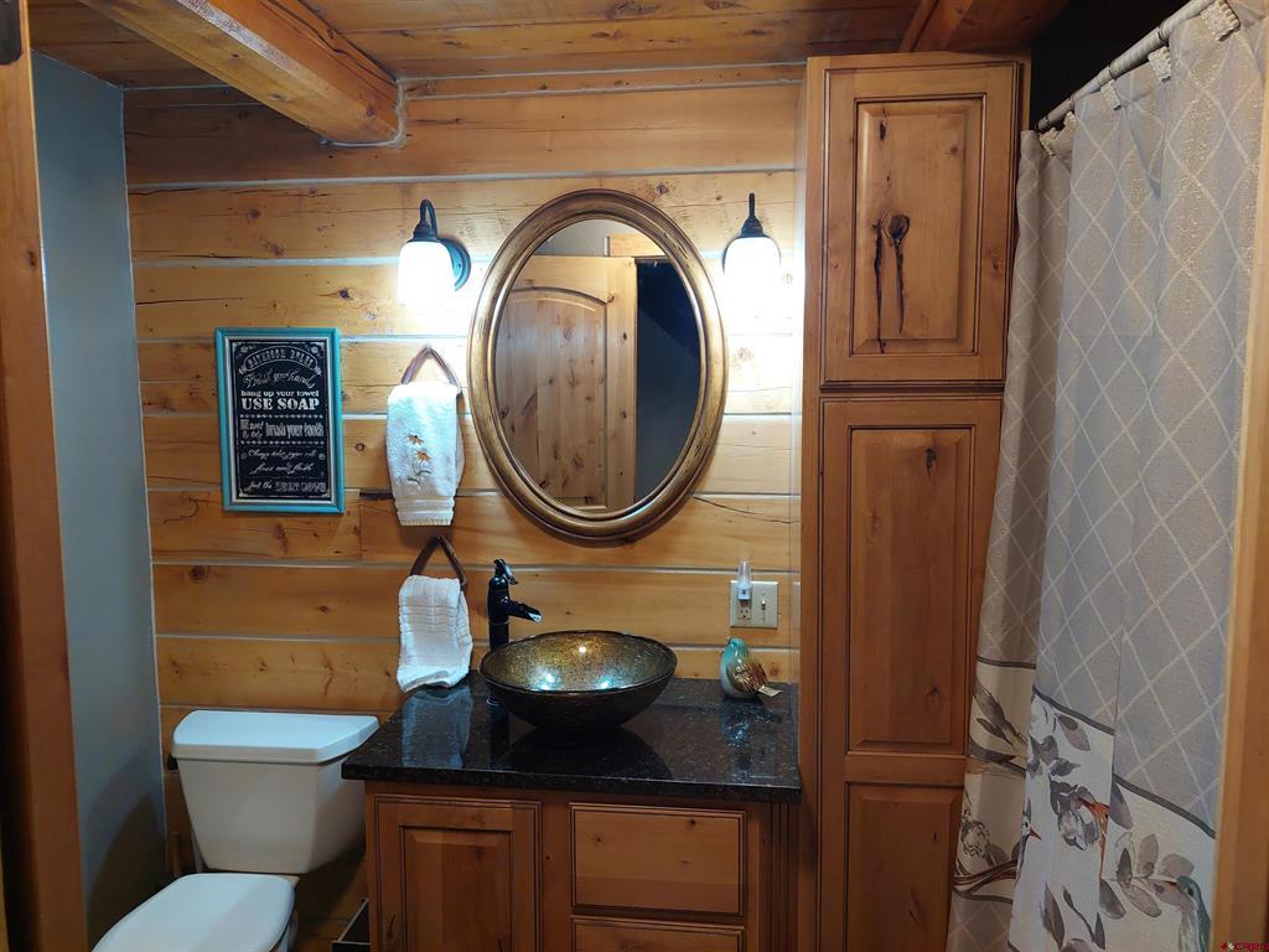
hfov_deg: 71.6
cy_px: 476
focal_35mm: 24
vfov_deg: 56.8
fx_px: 880
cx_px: 634
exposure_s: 1/60
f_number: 1.8
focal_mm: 5.23
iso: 200
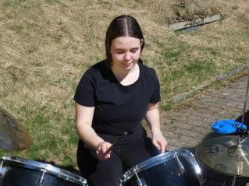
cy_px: 97
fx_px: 388
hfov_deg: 35.6
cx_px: 126
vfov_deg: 27.0
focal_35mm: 54
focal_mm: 7.8
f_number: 3.7
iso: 80
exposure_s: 1/1000
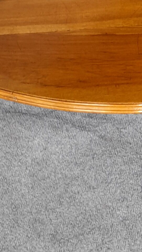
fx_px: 757
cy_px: -143
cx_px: 167
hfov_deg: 10.6
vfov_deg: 16.9
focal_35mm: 113
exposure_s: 1/50
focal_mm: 4.6
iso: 64
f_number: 2
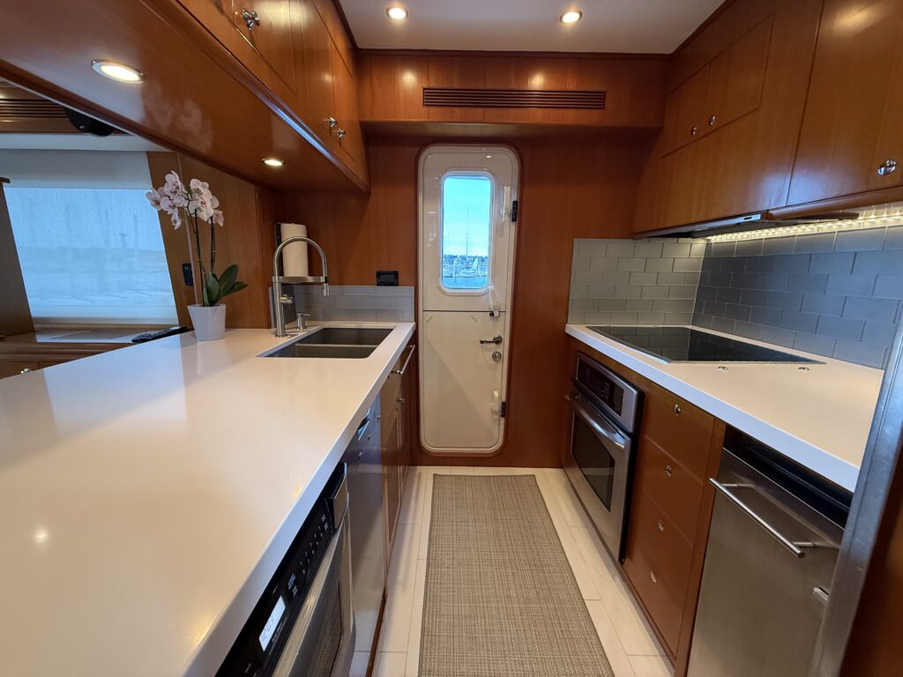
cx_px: 452
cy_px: 338
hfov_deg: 102.1
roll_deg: -0.8
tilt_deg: -10.8
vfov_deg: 85.7
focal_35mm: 14
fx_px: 365
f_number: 2.2
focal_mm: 2.22
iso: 320
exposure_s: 1/56
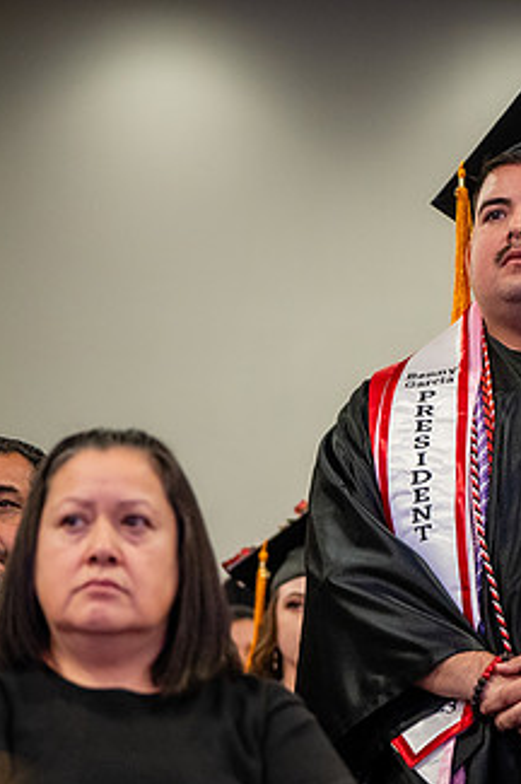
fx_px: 3285
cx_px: 271
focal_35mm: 151
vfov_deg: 13.6
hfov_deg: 9.1
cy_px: 411
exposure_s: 1/200
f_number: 2.8
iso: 2500
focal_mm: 77
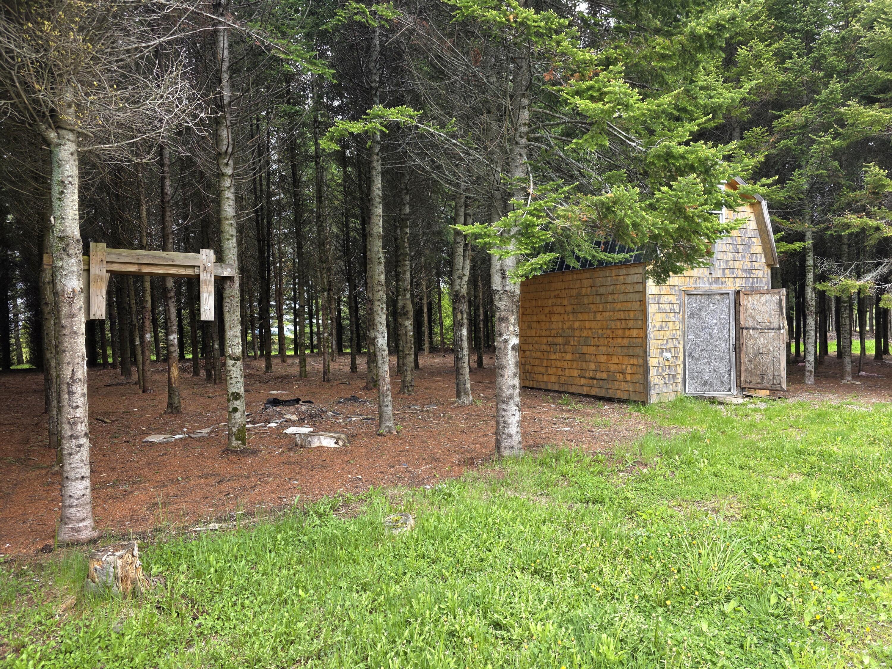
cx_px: 446
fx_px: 593
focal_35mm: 23
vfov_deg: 58.9
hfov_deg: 73.9
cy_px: 334
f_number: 1.7
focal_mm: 6.3
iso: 40
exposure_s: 1/370
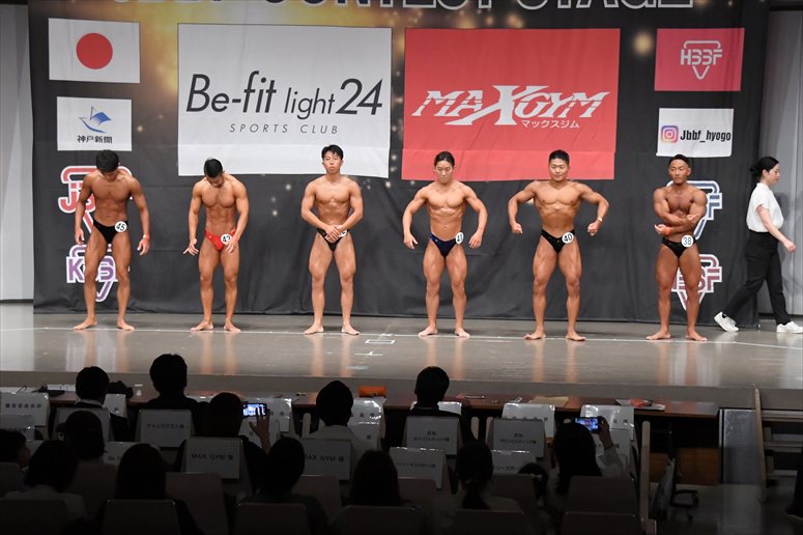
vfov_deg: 14.7
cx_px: 402
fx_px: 2073
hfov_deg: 21.9
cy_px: 268
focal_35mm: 93
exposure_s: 1/400
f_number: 5.6
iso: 6400
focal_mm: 62
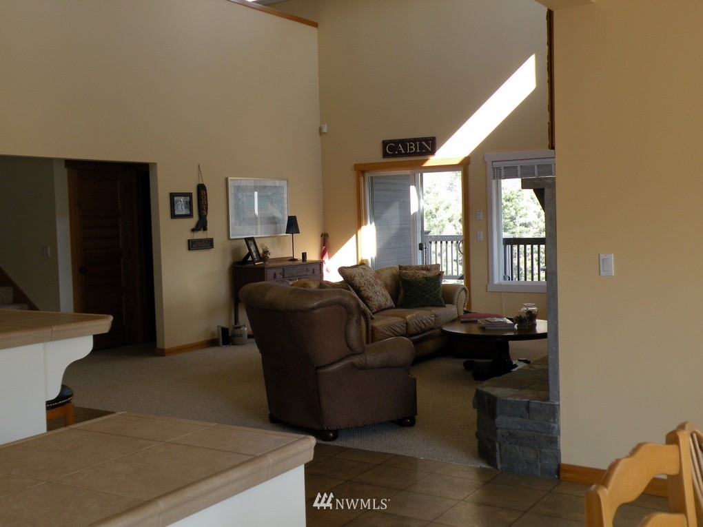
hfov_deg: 44.8
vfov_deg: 34.3
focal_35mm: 42
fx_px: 853
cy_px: 264
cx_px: 352
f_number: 3.2
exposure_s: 1/60
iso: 77
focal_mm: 7.4
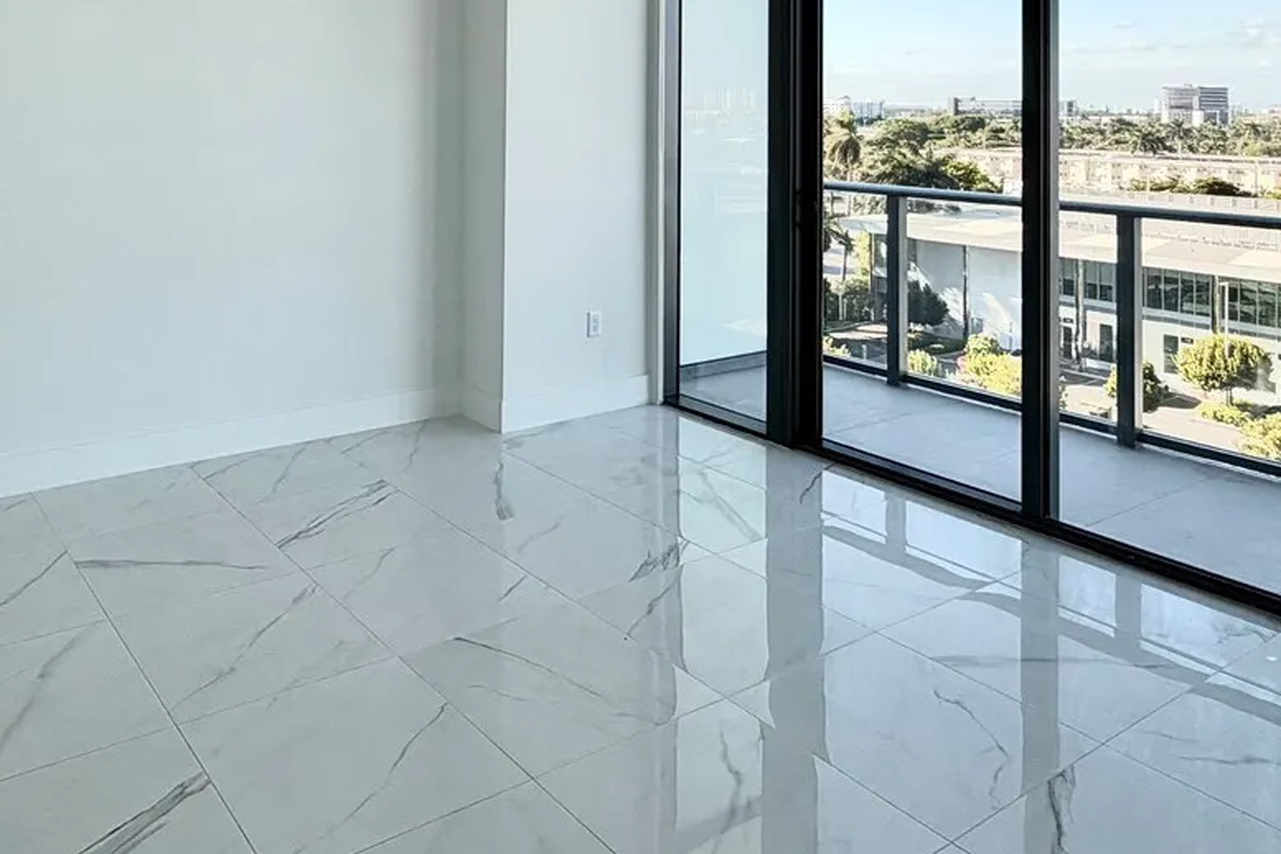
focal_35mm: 30
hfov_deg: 60.9
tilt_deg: +0.9
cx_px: 462
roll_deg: -0.1
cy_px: 82
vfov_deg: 40.3
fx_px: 1067
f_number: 2.2
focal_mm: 2.22
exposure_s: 1/502
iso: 64
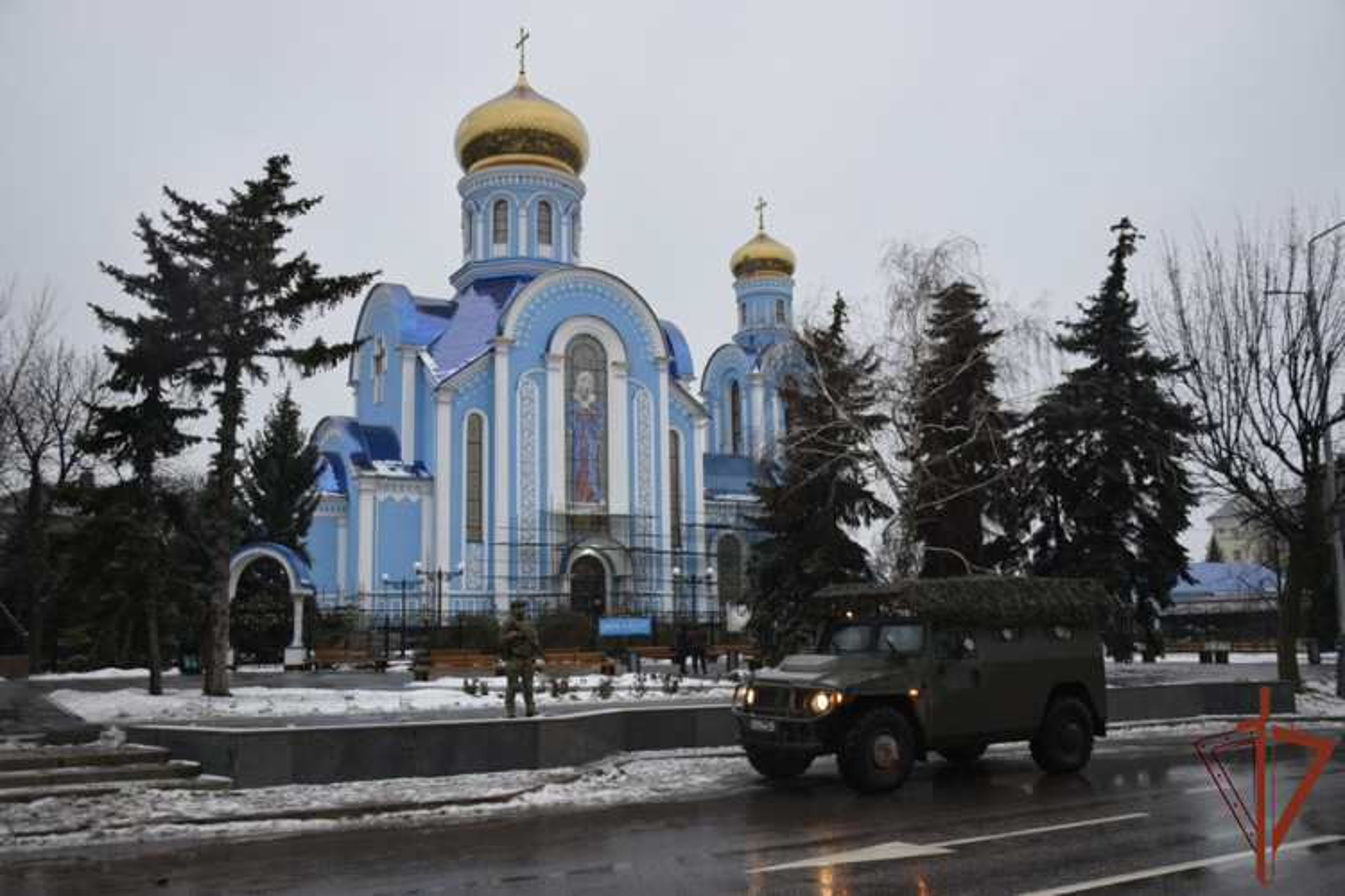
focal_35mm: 32
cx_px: 672
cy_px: 448
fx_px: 1177
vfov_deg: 41.7
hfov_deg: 59.5
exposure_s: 1/60
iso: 640
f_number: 4
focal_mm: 21
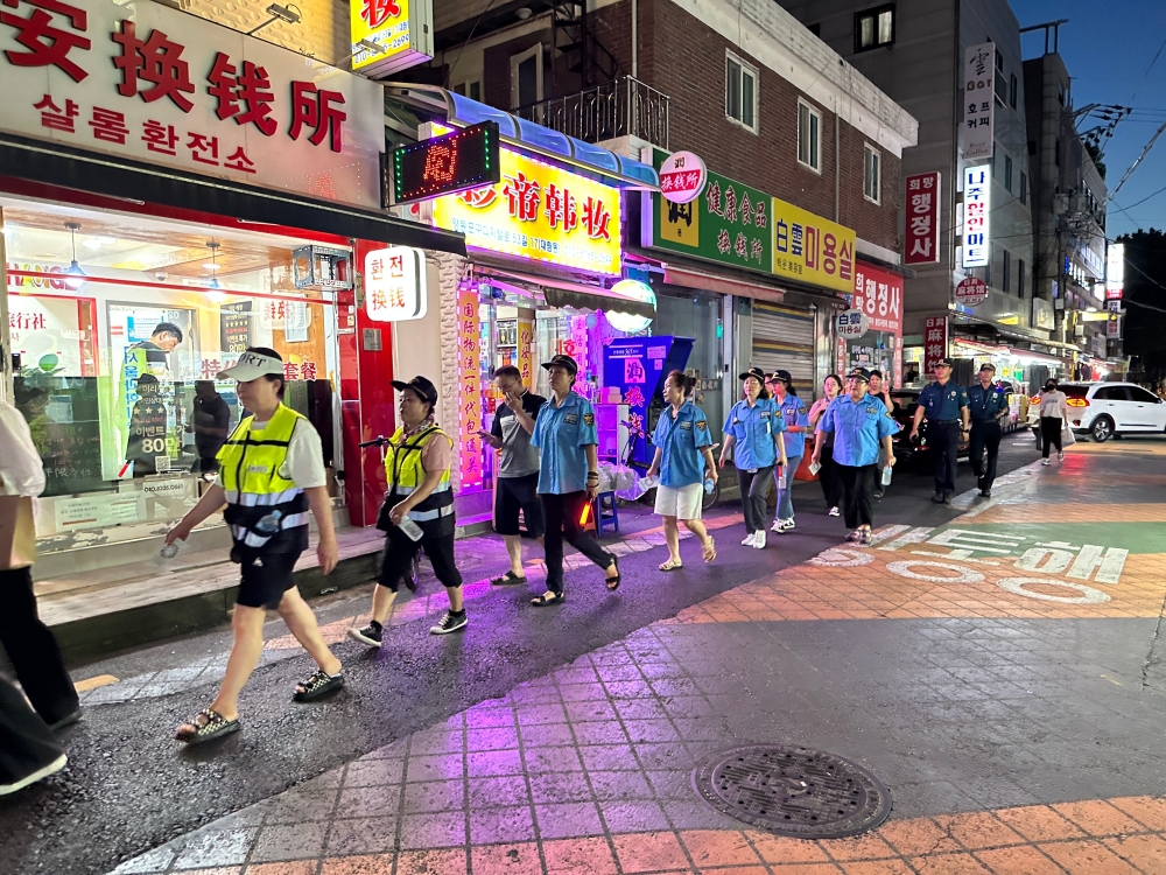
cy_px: 438
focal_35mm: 24
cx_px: 583
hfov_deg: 71.6
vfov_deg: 56.8
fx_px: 808
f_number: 1.78
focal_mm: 6.86
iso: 640
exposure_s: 1/40
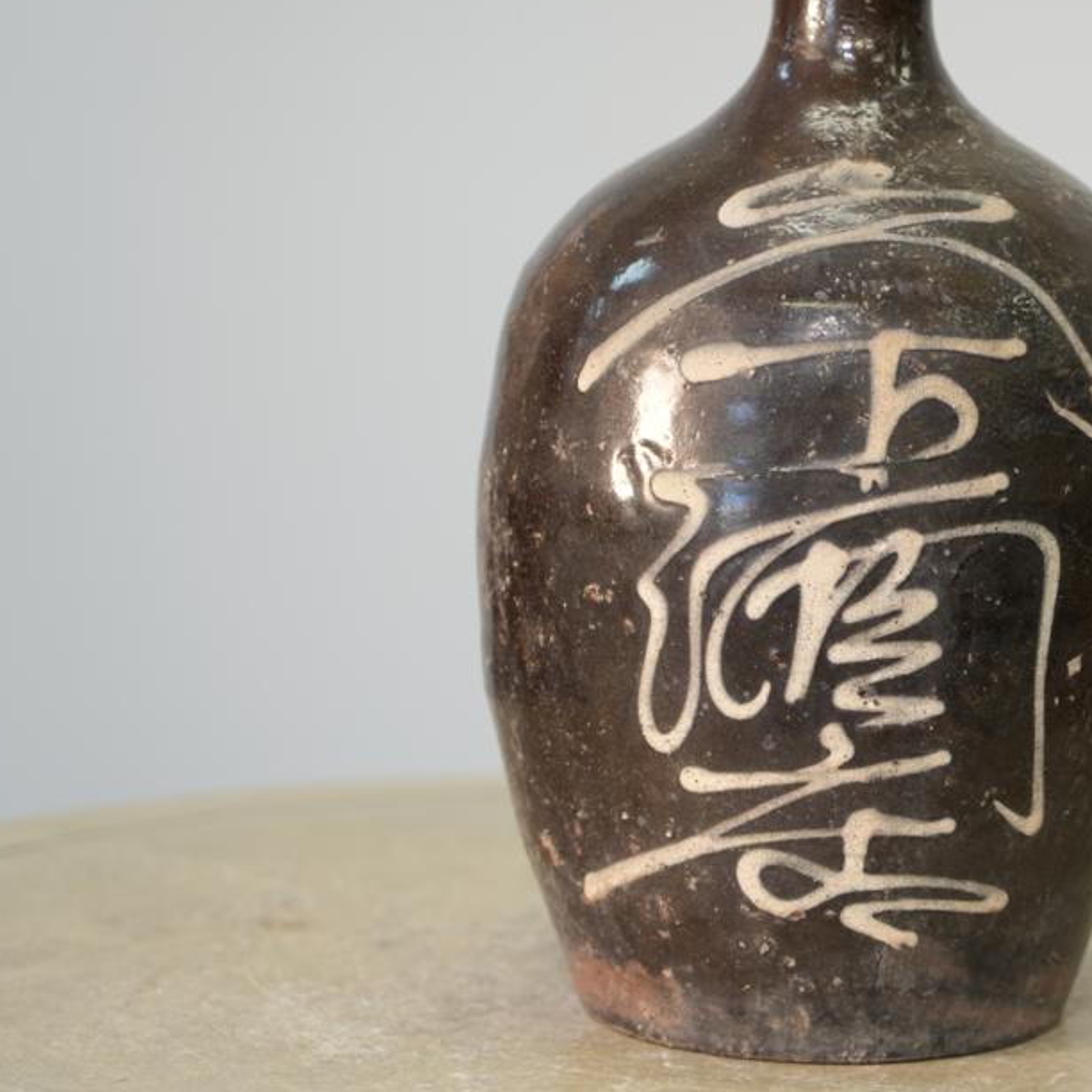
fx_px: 5639
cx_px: 837
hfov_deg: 11.0
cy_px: 483
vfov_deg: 11.1
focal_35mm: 158
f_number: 4
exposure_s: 1/125
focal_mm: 105
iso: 1250
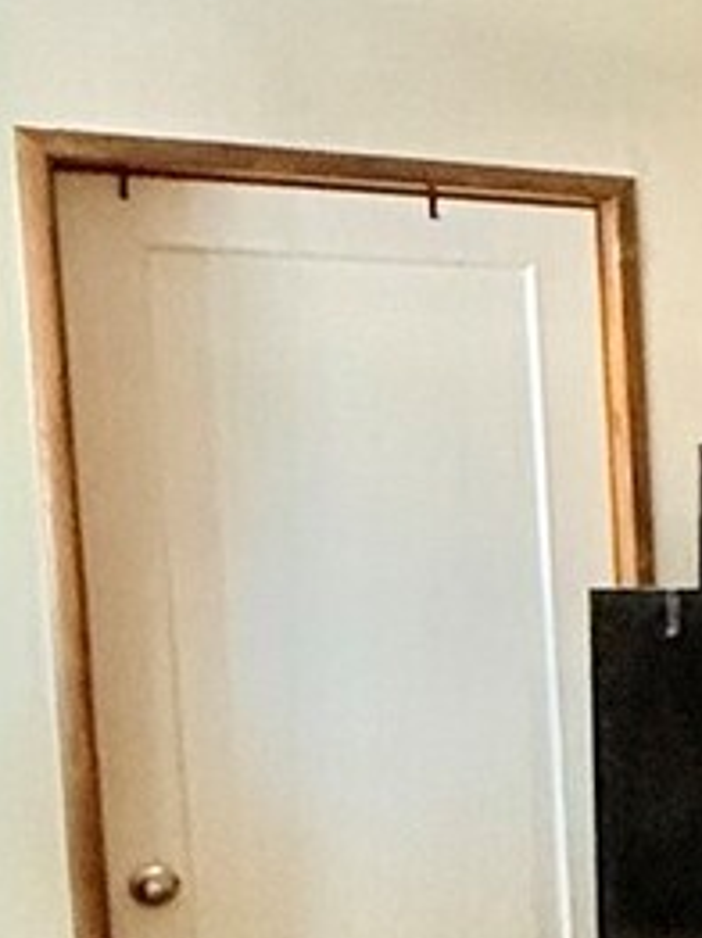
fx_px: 2085
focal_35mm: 77
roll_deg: -0.6
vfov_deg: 25.1
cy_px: 709
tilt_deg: -5.7
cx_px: 1587
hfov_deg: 14.3
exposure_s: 1/60
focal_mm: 2.22
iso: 500
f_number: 2.2
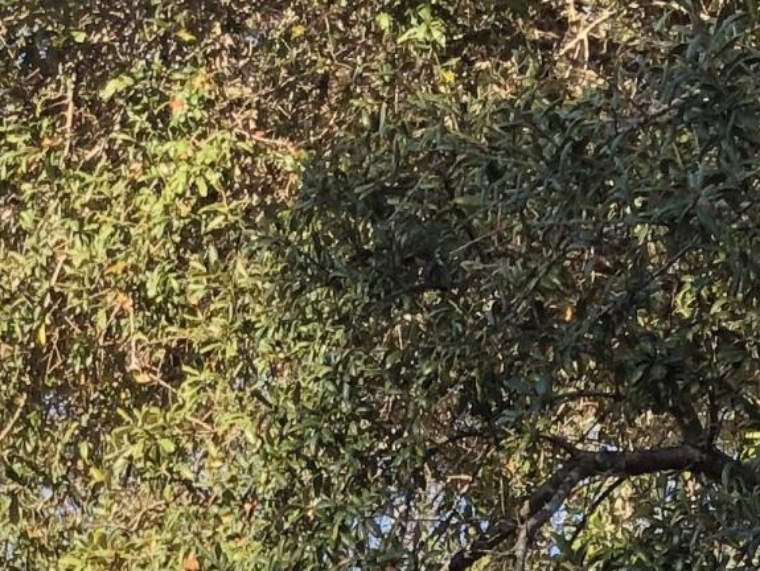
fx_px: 3207
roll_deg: -0.1
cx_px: 315
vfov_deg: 9.2
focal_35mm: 146
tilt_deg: +2.9
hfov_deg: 13.5
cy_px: 1338
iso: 20
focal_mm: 4
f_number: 1.8
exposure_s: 1/440
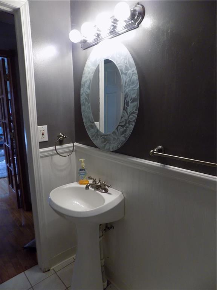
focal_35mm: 23
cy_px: 145
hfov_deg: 58.9
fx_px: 192
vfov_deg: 73.9
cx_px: 108
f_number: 3.1
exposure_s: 1/30
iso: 320
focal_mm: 4
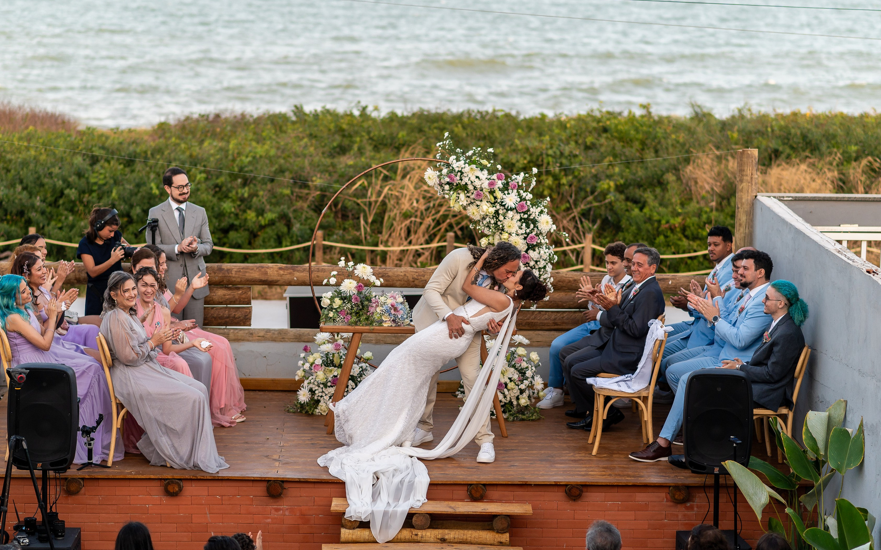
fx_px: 2521
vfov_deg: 12.5
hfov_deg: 19.8
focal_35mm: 105
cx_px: 443
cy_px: 315
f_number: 2.5
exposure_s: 1/1250
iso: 250
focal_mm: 85
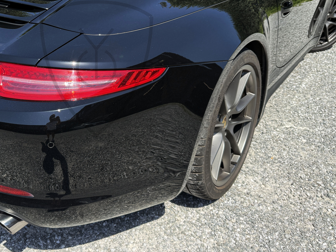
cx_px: 96
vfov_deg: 36.1
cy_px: 68
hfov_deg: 46.6
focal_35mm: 39
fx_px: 379
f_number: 1.78
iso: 100
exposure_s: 1/2232
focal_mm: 6.76
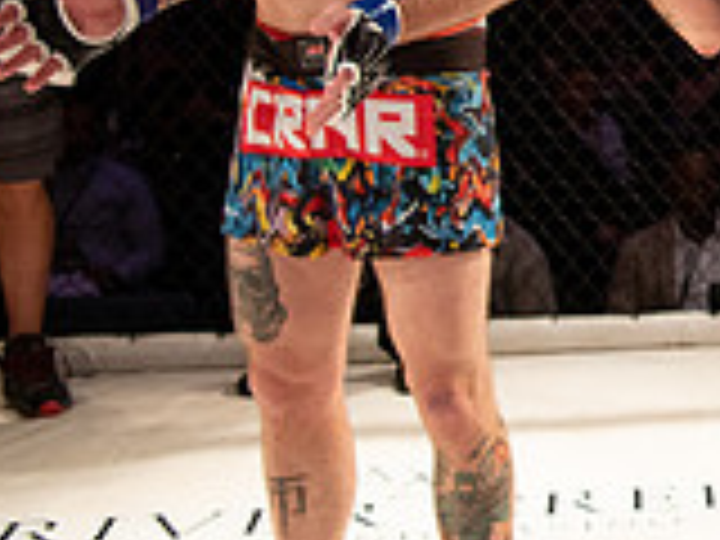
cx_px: 1202
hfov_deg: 16.9
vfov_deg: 14.3
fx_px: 2101
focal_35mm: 101
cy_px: -56
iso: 800
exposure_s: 1/1000
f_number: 2.8
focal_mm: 29
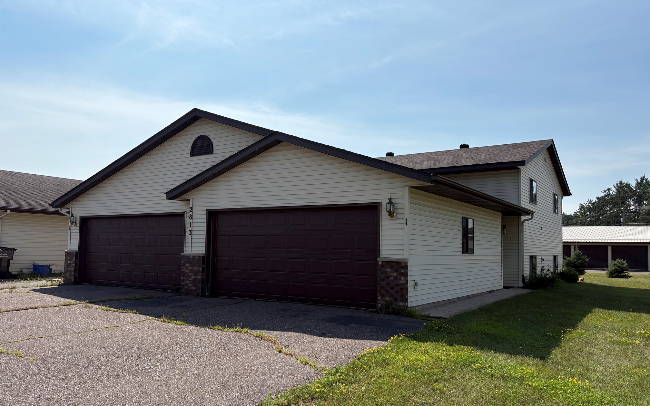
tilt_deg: +3.3
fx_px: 496
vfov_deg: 44.5
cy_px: 222
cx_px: 329
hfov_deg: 66.5
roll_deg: -0.2
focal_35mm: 28
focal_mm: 5.96
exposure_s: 1/8850
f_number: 1.6
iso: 50
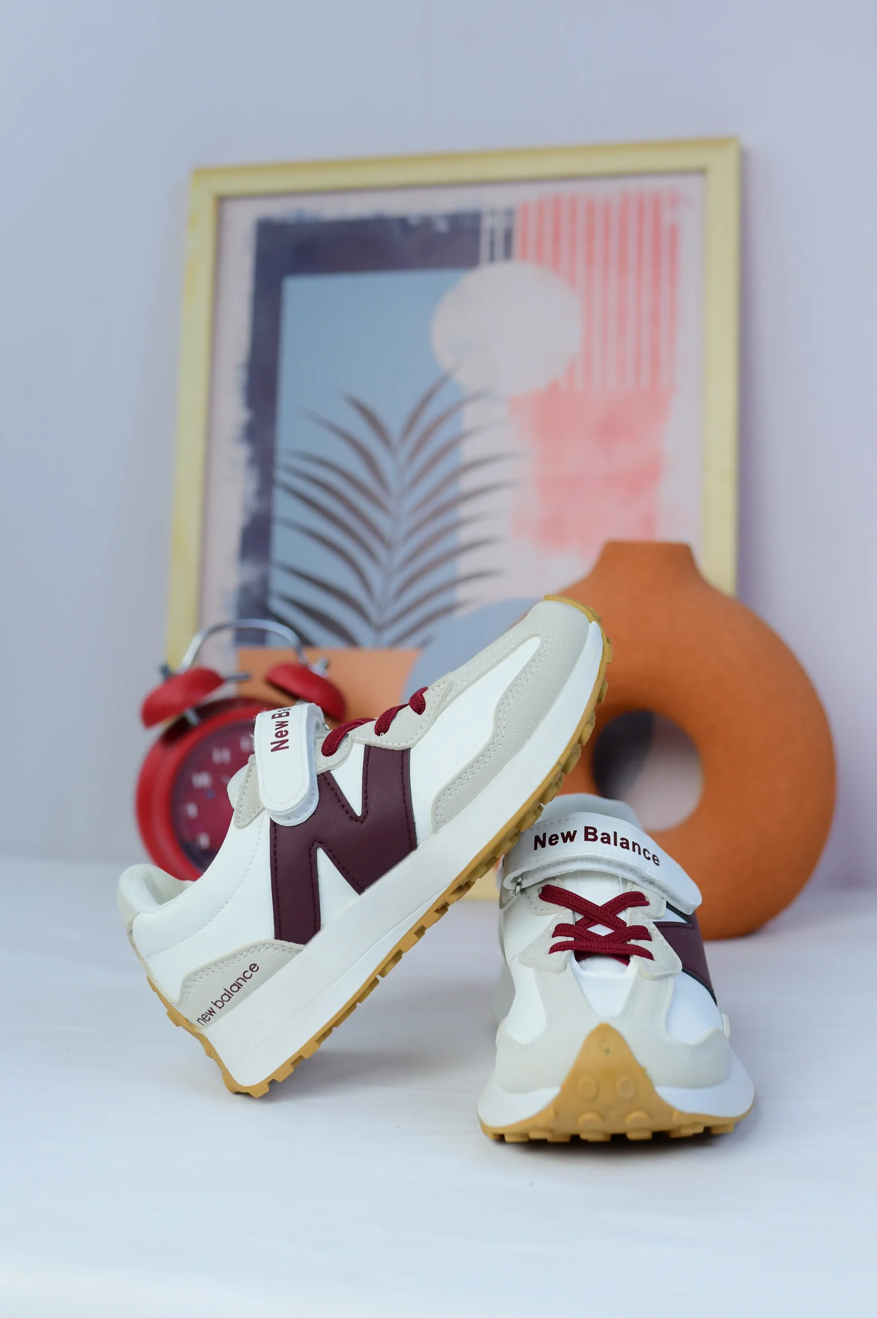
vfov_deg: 38.2
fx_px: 1902
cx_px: 438
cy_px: 659
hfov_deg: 26.0
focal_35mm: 52
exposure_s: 1/200
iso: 500
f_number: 2.8
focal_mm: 35
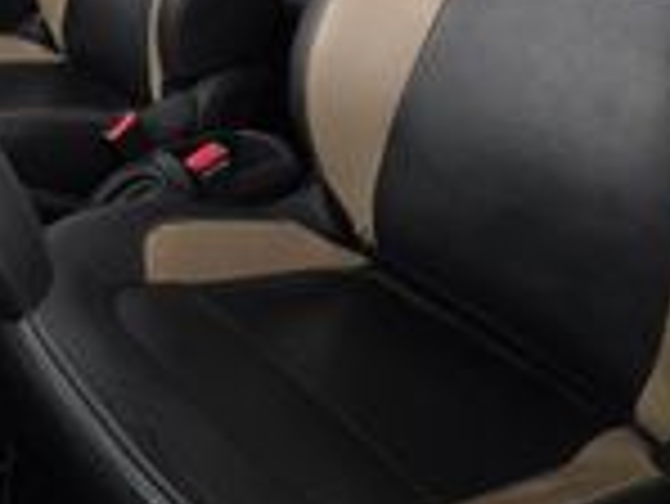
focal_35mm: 41
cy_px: -22
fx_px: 794
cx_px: 31
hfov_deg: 41.1
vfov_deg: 31.9
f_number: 1.9
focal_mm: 2.2
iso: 500
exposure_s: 1/60
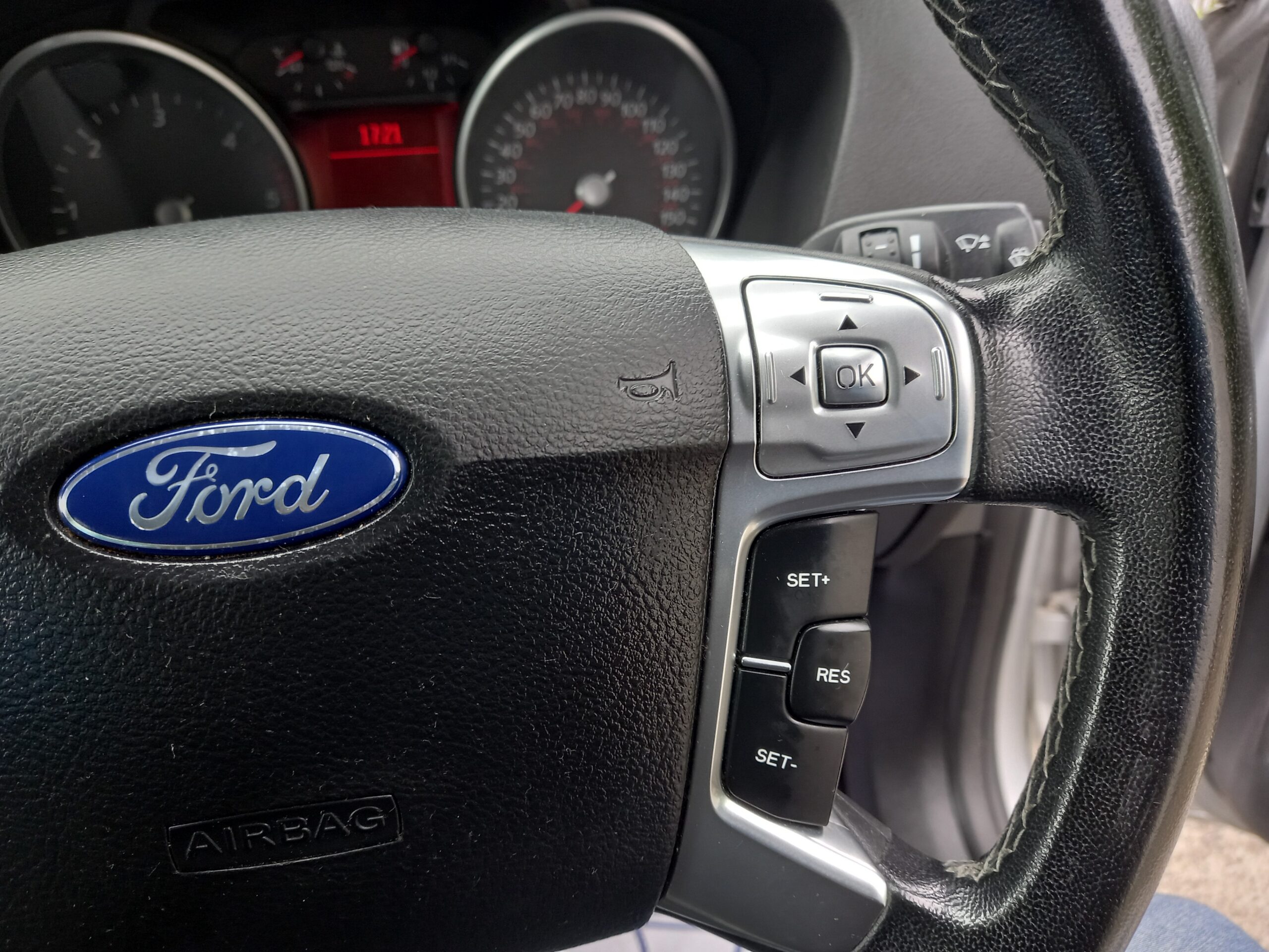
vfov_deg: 54.9
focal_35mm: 25
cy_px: 476
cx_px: 634
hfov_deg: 69.4
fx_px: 916
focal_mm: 4.6
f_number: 2
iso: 100
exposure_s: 1/60
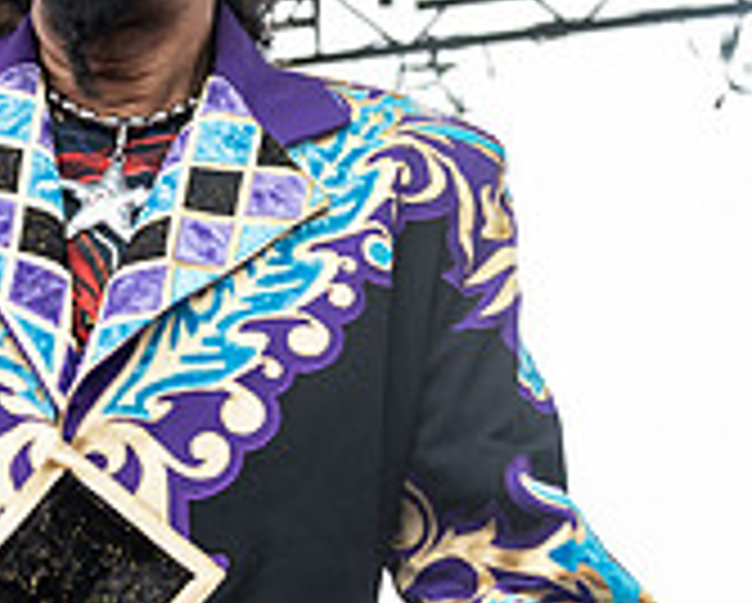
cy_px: 75
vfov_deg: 10.3
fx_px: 3320
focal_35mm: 149
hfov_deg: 12.7
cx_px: -38
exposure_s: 1/200
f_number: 4
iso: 400
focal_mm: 38
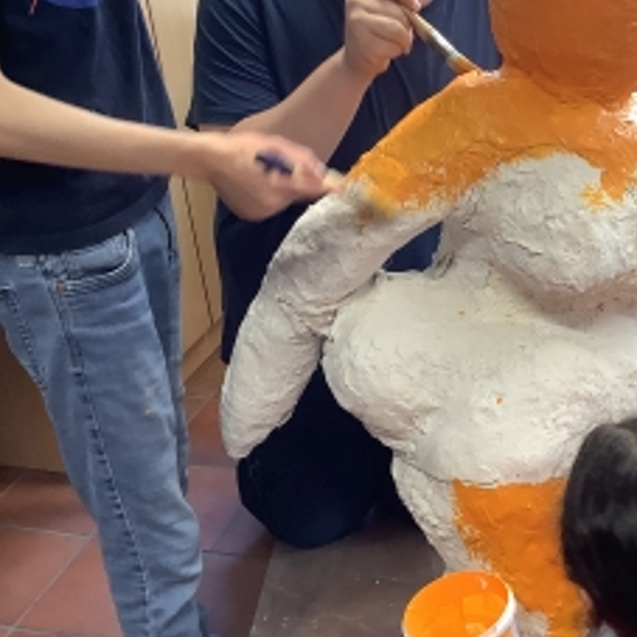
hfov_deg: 29.0
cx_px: 502
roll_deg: +3.7
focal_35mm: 58
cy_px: 382
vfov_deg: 29.5
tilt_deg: -31.9
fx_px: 1208
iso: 100
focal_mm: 3.3
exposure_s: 1/50
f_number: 2.4
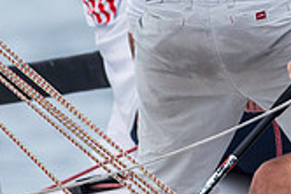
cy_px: -102
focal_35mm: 1572
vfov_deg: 0.9
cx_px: 387
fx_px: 12718
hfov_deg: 1.3
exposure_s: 1/1250
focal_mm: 300
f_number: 5
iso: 200
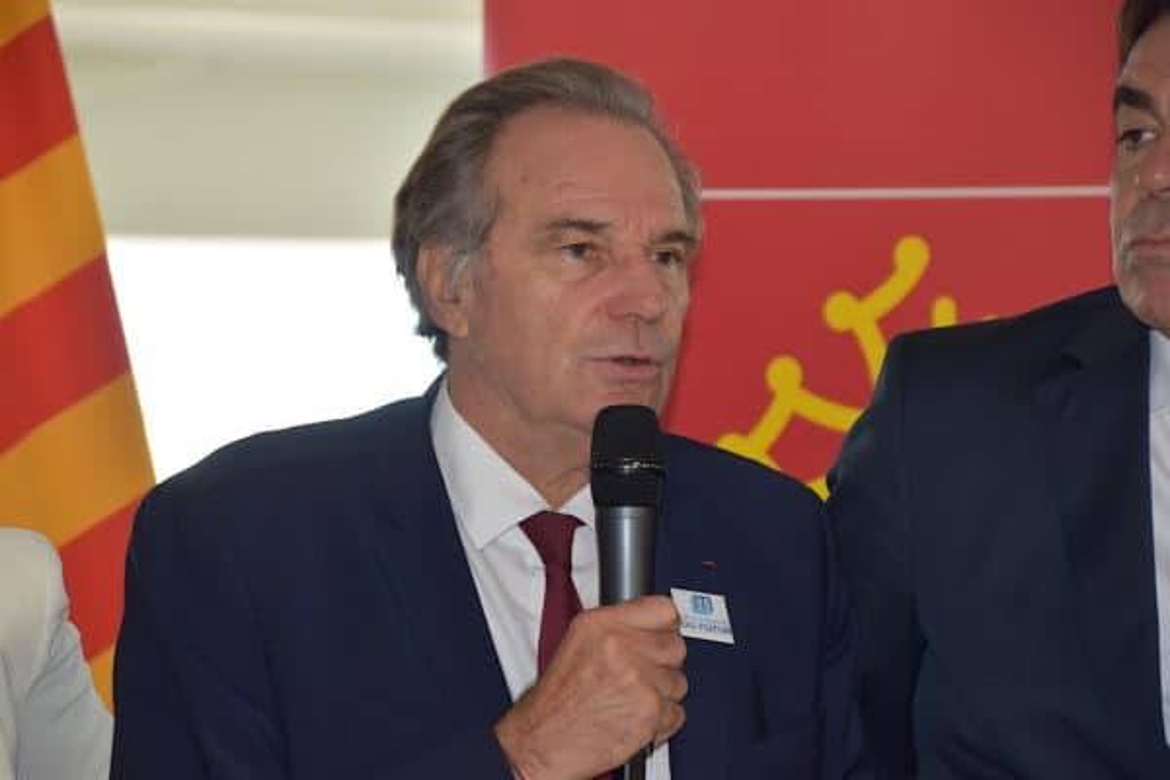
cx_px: 585
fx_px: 5118
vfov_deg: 8.7
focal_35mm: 158
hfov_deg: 13.0
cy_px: 390
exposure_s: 1/200
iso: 560
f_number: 5.6
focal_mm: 105
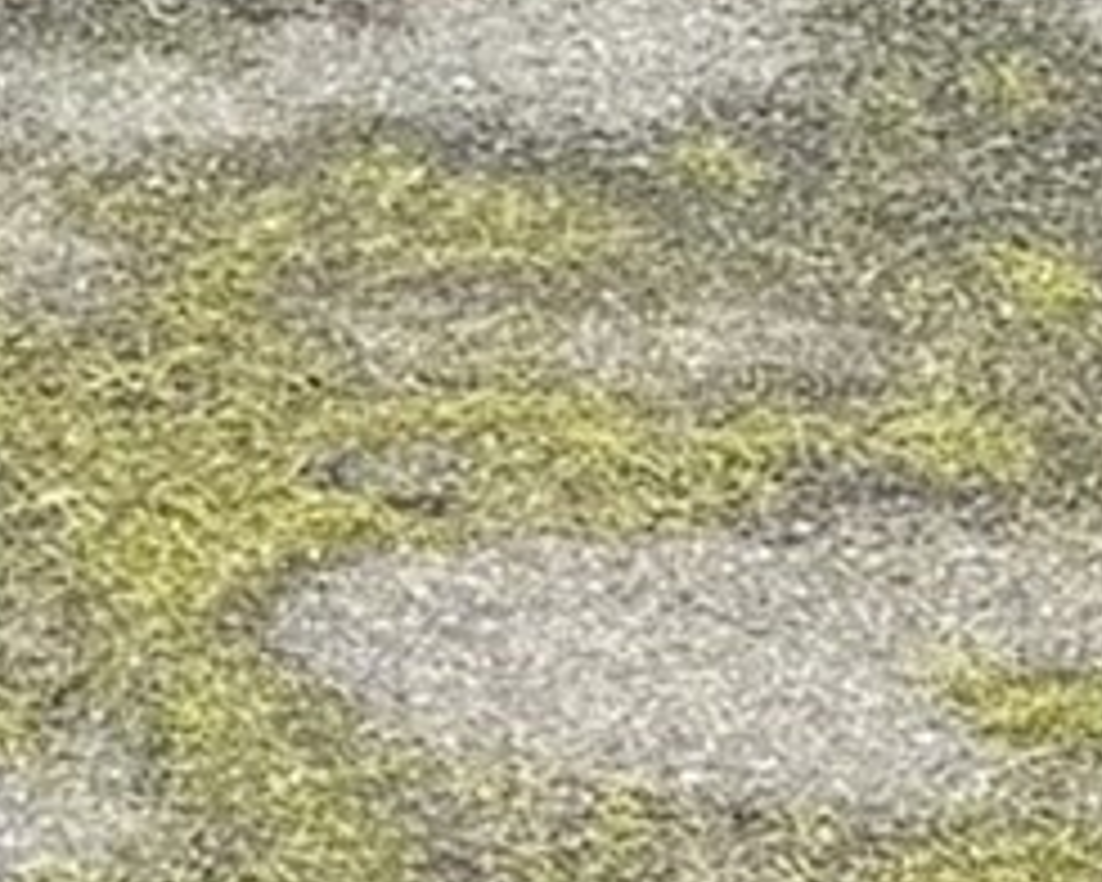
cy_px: -1942
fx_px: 6393
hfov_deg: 9.8
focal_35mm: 196
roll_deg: +0.3
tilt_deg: -1.2
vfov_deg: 6.9
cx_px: 760
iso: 80
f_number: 1.78
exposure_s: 1/1018
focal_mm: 6.76
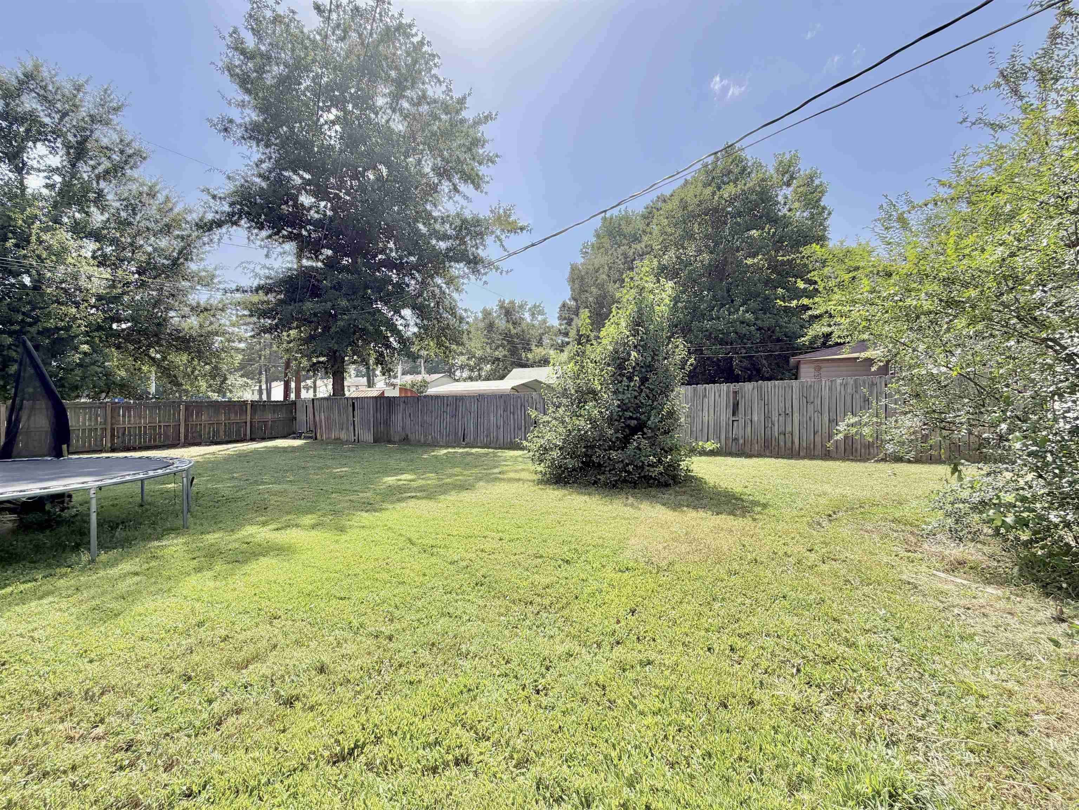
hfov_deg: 102.1
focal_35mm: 14
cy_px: 405
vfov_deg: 85.7
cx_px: 540
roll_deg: -0.1
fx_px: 436
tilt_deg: -0.1
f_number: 2.2
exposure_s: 1/770
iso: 32
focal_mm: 2.22
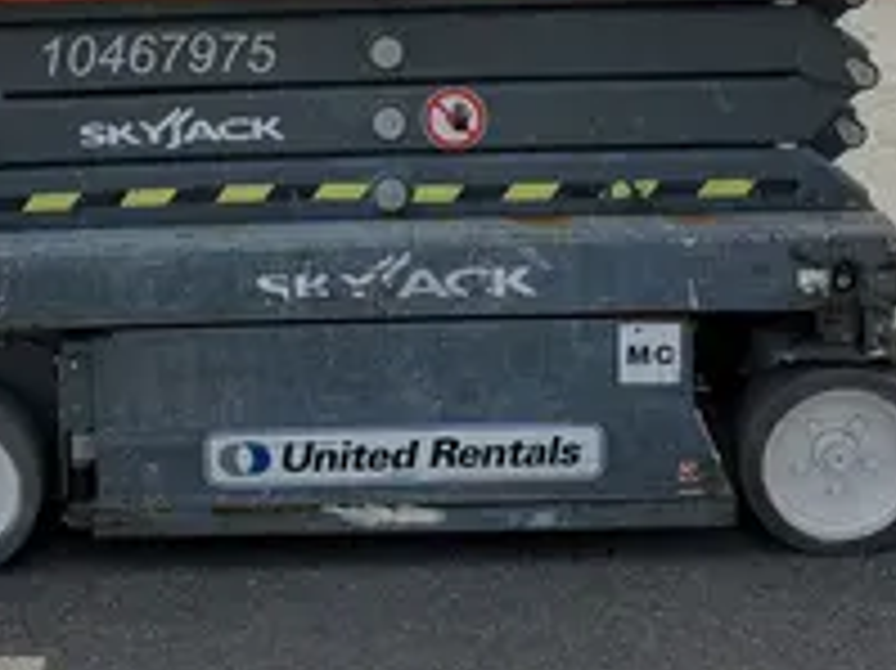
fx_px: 1863
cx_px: 333
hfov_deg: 27.0
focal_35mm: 72
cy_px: -106
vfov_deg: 19.4
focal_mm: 4.3
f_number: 2.4
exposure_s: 1/1657
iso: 50
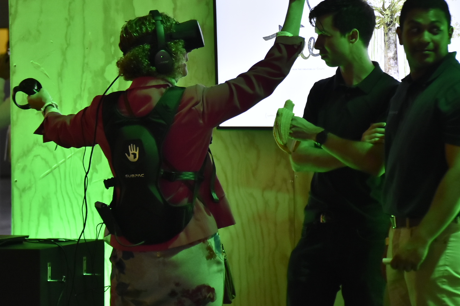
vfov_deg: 6.8
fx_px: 2594
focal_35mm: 203
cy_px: 113
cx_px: 221
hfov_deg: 10.1
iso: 1600
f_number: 5.6
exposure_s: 1/60
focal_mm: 100
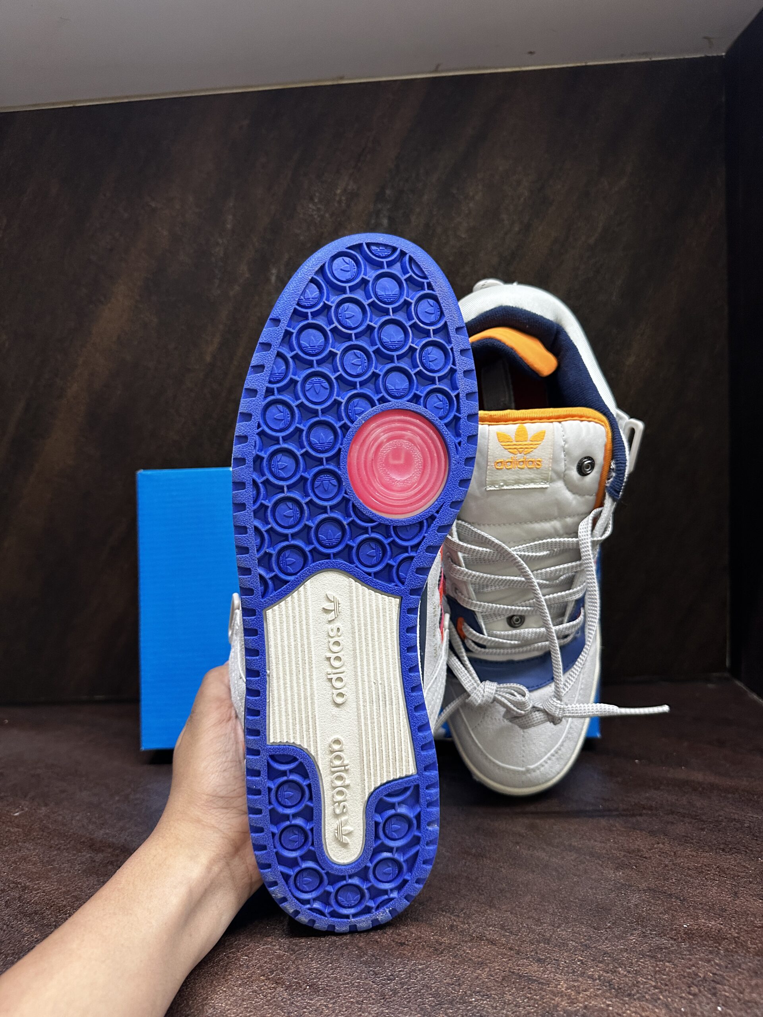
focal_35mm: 24
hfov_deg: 56.8
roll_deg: +2.9
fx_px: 705
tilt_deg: -5.7
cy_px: 508
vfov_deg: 71.6
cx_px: 382
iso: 200
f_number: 1.78
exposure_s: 1/100
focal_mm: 6.86
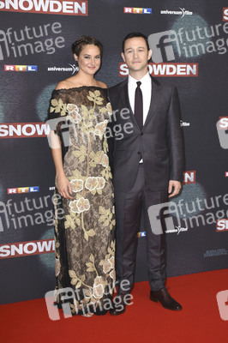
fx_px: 485
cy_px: 172
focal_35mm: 51
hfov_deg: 26.4
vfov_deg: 38.9
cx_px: 114
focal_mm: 34
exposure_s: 1/200
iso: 400
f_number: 5.6
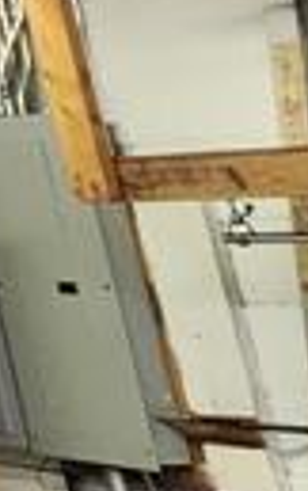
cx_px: -1502
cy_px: -148
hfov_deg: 5.3
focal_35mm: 109
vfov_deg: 17.8
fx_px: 1459
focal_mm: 2.2
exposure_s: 1/60
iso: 400
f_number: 2.2
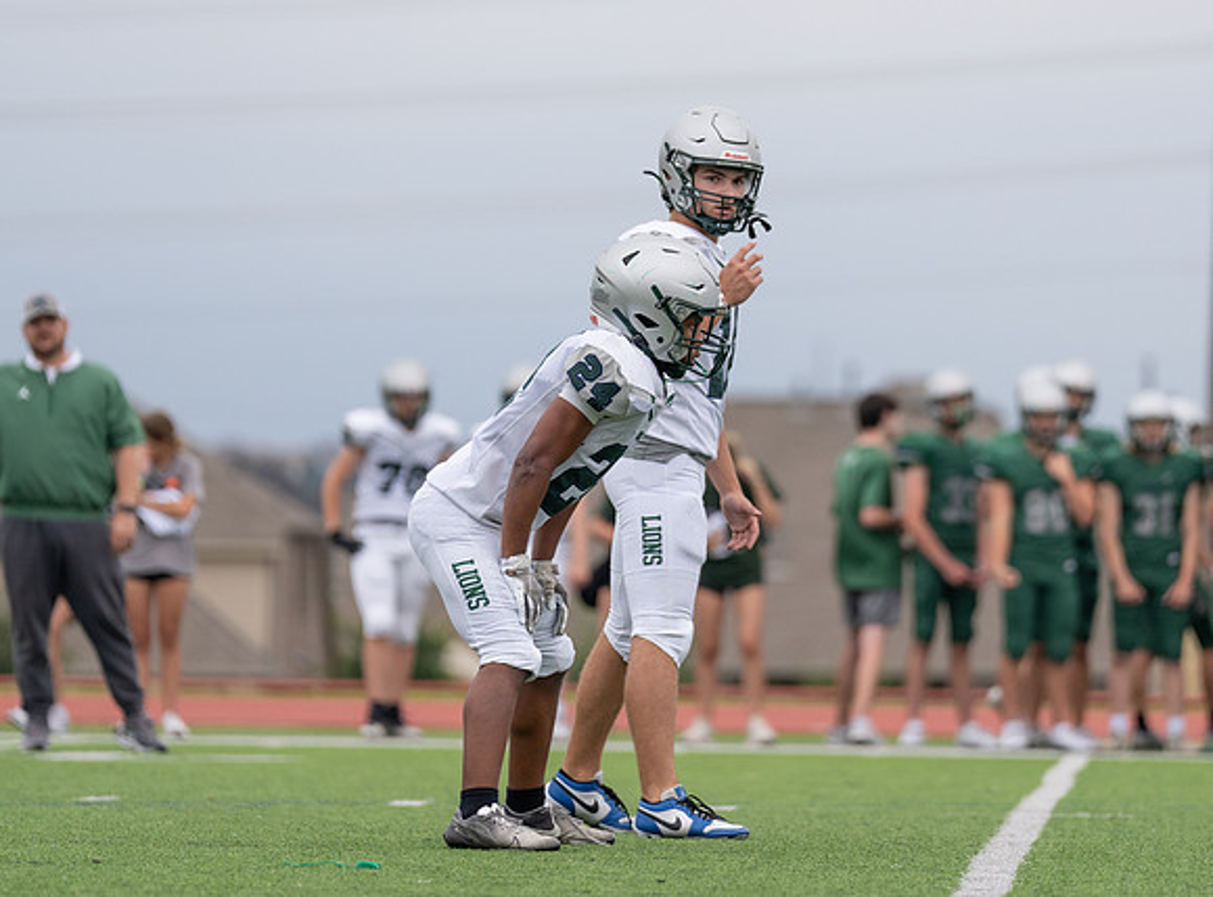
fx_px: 11068
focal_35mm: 317
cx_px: 739
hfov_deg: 6.3
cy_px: 361
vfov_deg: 4.6
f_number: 2.8
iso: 250
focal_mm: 200
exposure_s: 1/1250
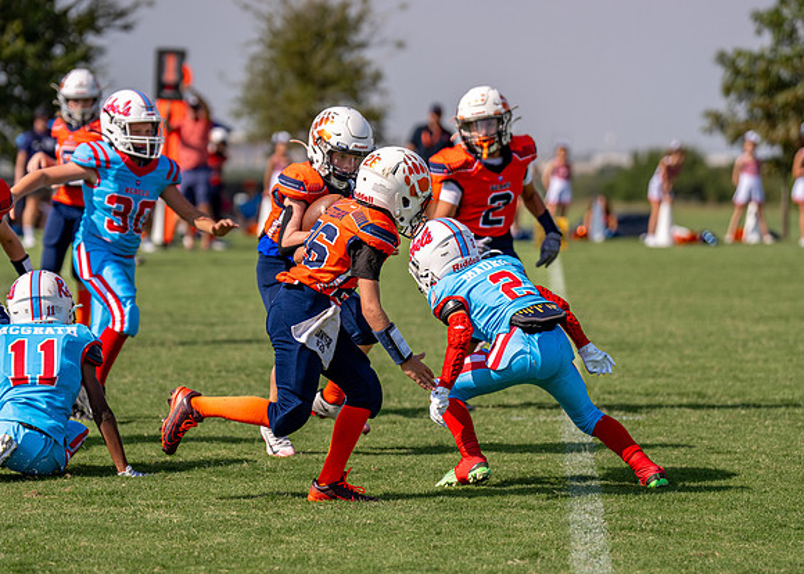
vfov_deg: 7.9
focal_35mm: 182
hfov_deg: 11.0
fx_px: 4158
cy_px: 290
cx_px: 368
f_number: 2.8
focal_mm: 133
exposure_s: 1/4000
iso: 125
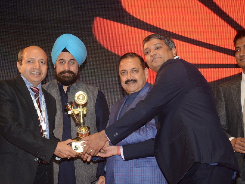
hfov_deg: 18.2
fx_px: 764
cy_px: 92
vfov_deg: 13.7
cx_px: 108
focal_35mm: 108
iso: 800
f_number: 5.6
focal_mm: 66
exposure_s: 1/125
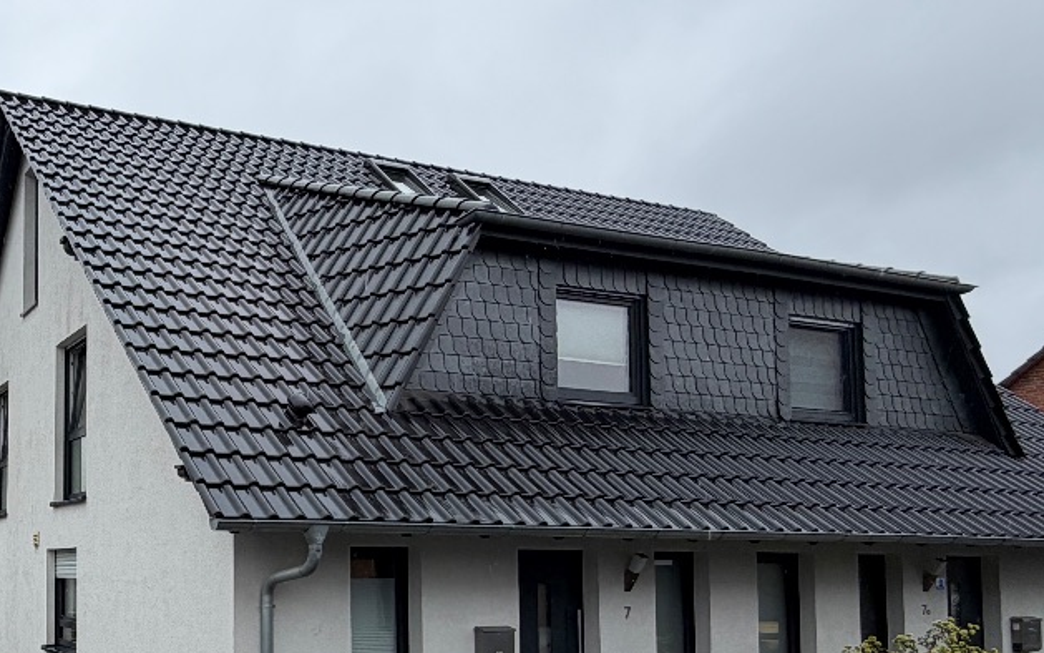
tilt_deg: +2.6
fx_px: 967
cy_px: 518
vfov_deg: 36.1
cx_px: 73
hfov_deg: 49.4
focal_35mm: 34
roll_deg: -0.1
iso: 40
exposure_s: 1/631
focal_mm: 2.22
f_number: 2.2
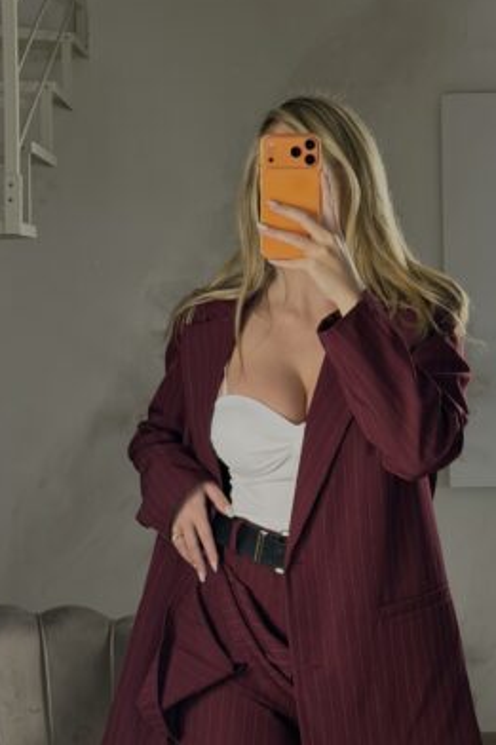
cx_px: 236
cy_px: 367
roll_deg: +0.5
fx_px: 1055
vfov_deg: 38.9
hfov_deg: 26.5
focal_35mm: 51
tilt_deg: -8.6
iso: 64
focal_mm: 6.76
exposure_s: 1/50
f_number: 1.78
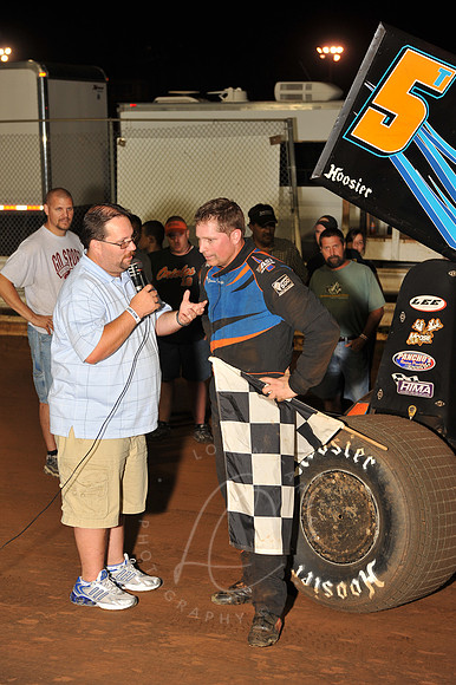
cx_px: 228
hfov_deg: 19.4
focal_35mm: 70
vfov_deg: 28.9
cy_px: 342
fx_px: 1331
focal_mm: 70
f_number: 6.3
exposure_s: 1/250
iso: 500
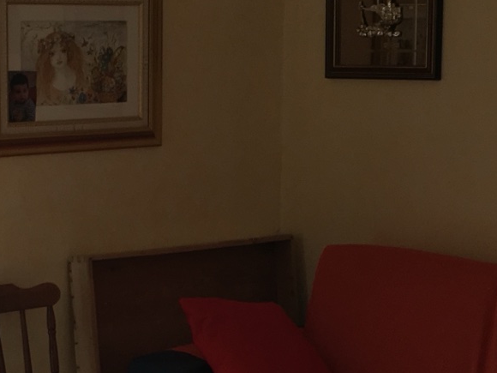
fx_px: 1378
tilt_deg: -9.8
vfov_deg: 15.3
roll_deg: -0.4
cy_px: 281
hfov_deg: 20.3
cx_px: 135
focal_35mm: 96
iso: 32
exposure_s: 1/33
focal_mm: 4.15
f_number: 2.2
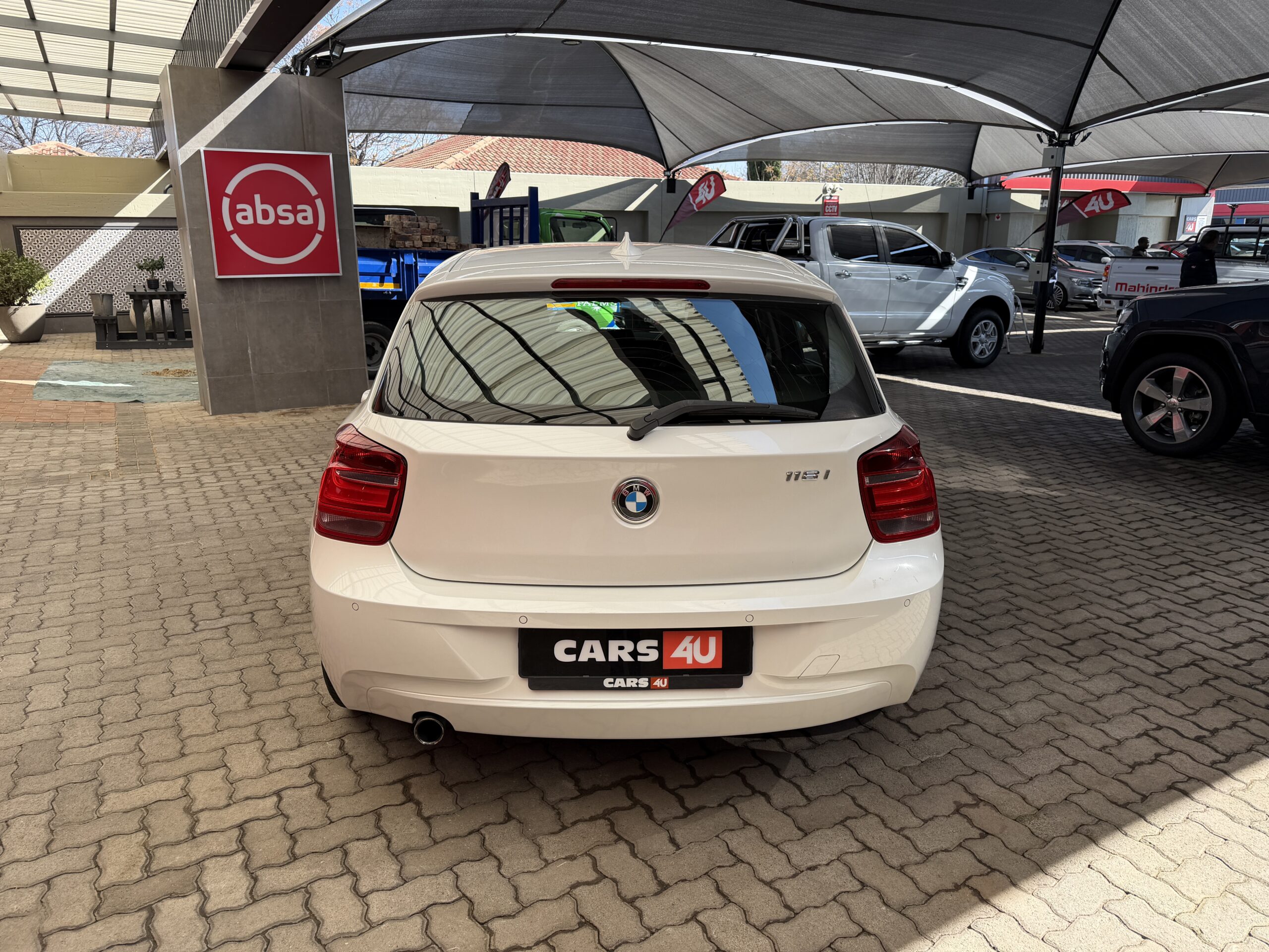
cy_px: 476
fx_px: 880
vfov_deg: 56.8
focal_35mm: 24
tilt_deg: -15.8
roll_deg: +0.1
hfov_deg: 71.6
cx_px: 634
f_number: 1.78
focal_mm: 6.76
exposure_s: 1/840
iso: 80
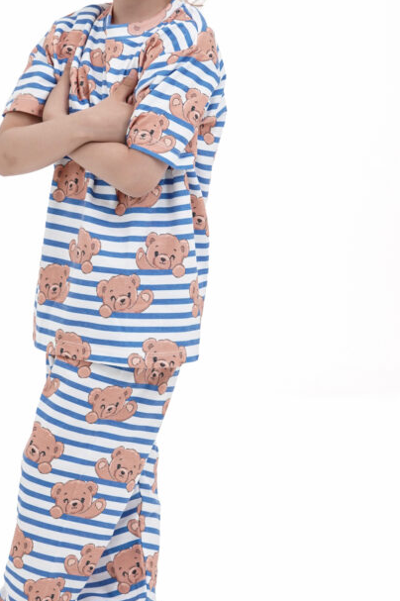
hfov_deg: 7.7
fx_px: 2970
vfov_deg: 11.6
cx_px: 85
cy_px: 283
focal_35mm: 178
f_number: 6.3
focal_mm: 90
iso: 400
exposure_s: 1/200
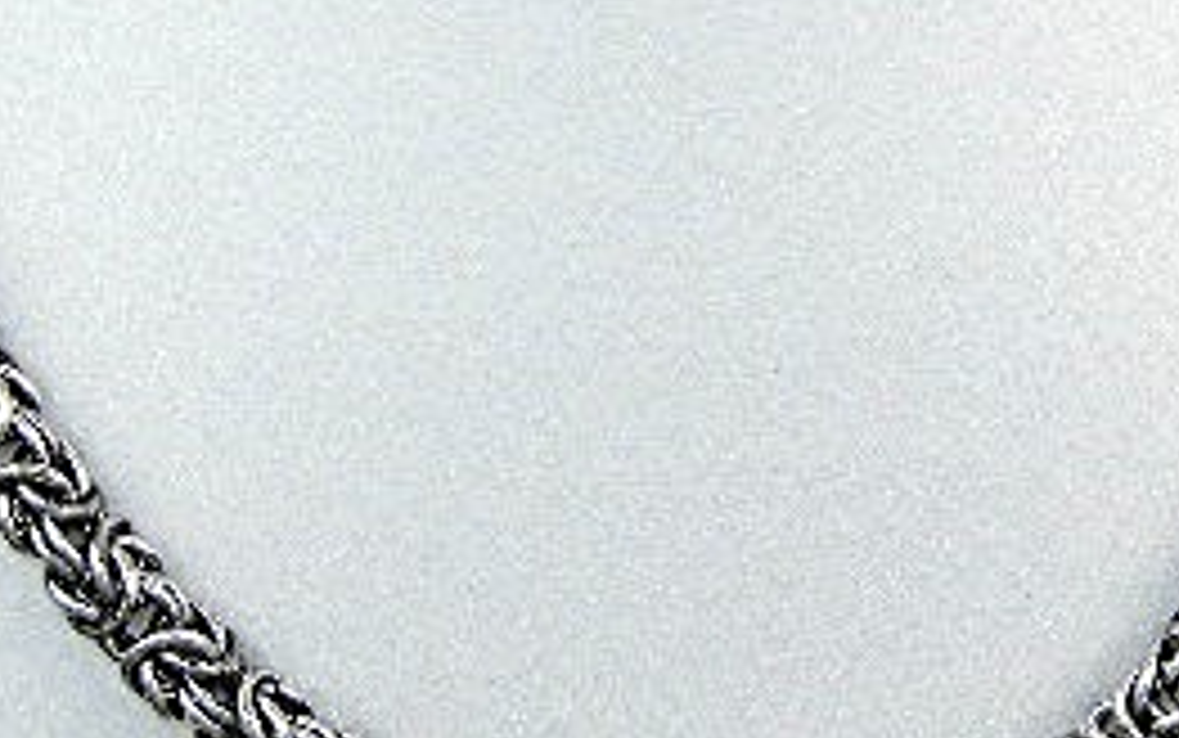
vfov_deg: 14.8
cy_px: 171
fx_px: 2829
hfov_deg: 23.5
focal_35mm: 88
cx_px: 706
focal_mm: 6.2
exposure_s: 1/51.8
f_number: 3.6
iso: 160
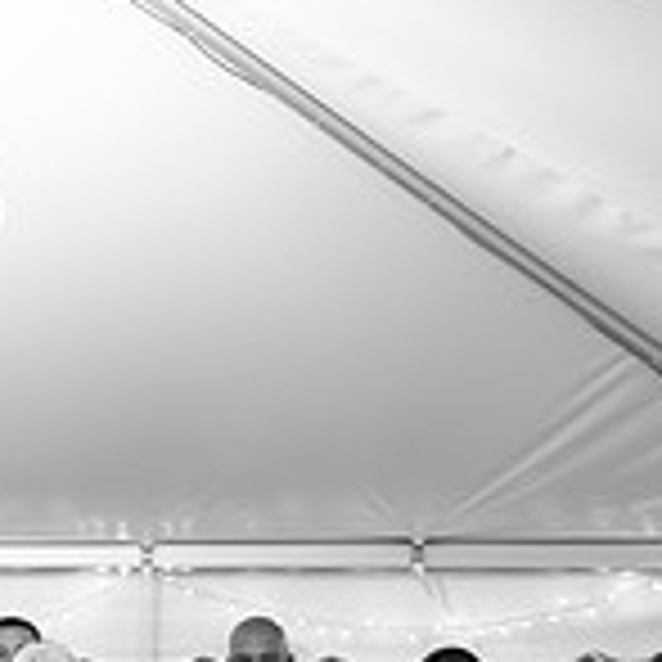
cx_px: -248
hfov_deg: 10.2
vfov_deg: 10.4
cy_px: 277
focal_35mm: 168
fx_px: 3635
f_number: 2.2
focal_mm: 50
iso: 250
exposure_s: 1/125
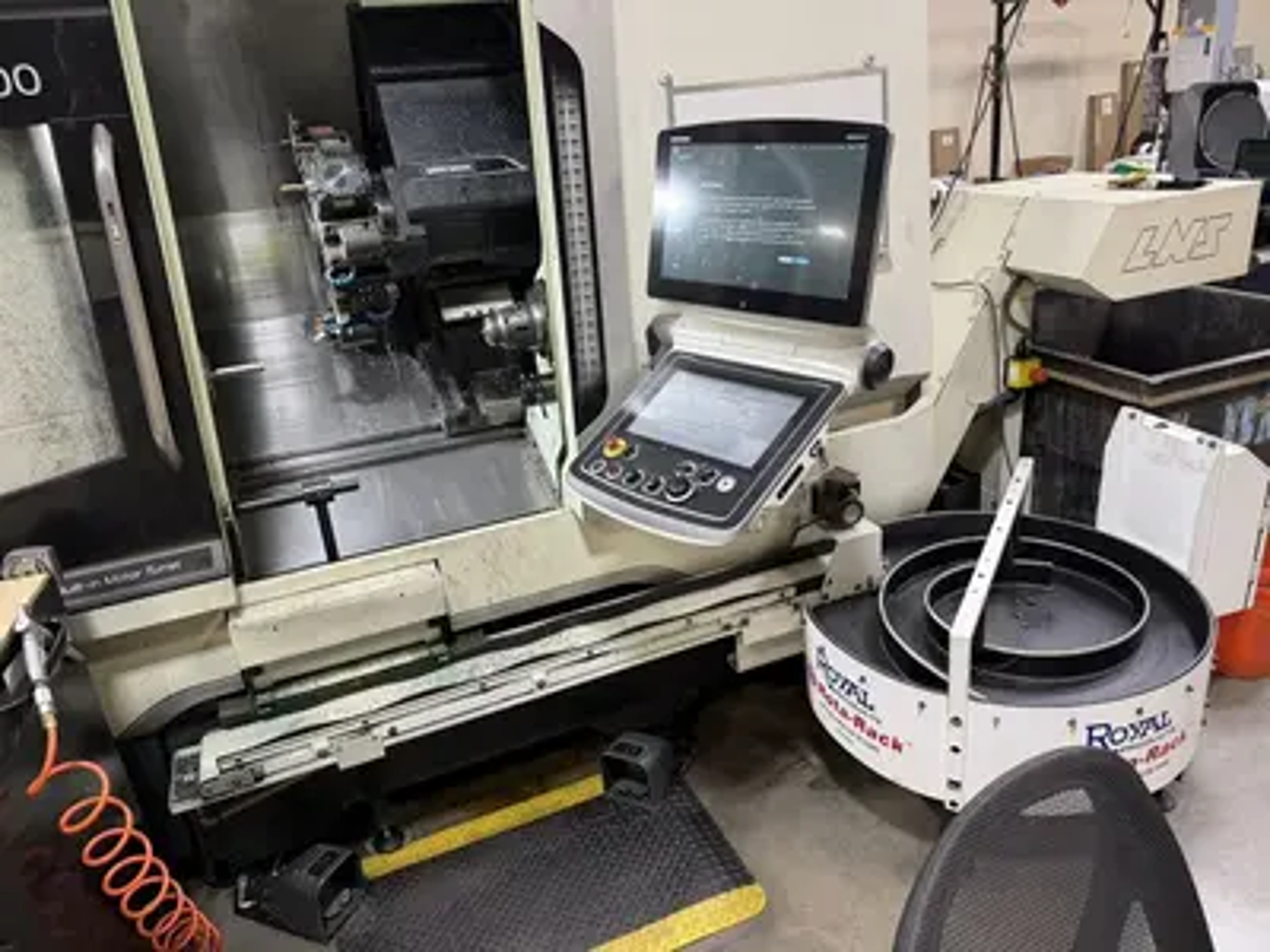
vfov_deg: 56.8
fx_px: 881
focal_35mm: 24
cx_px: 635
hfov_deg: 71.6
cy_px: 476
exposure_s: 1/117
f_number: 1.78
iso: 200
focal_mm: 6.76
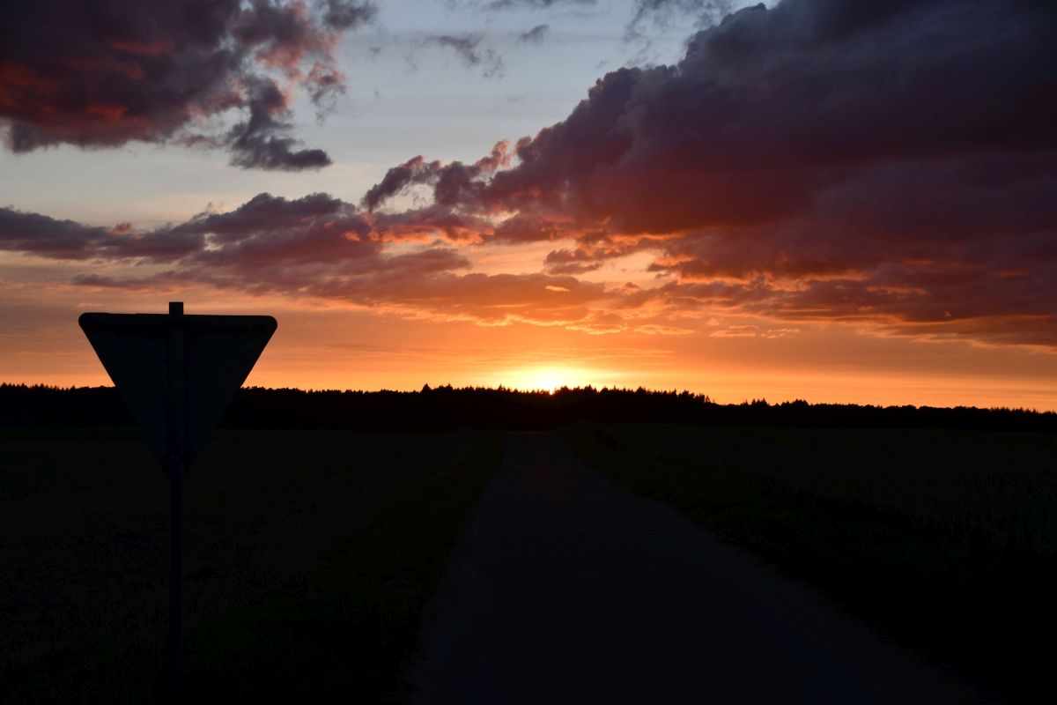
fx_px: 1938
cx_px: 528
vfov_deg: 20.6
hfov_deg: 30.5
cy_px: 352
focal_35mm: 66
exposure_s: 1/250
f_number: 8
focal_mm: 44
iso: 125
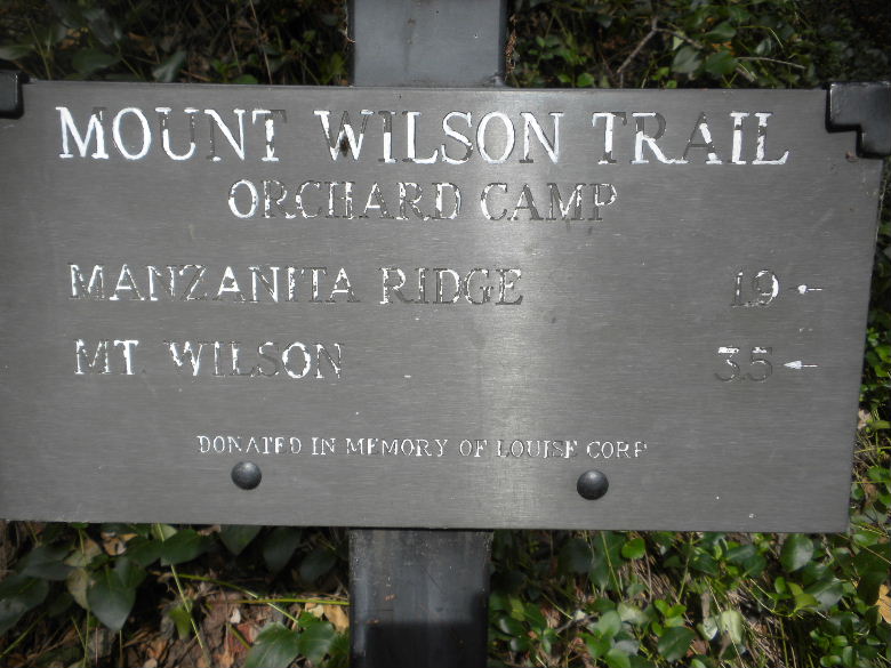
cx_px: 446
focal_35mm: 37
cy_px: 334
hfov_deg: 50.1
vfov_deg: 38.7
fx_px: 952
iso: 64
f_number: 3.5
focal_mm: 6.6
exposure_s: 1/132
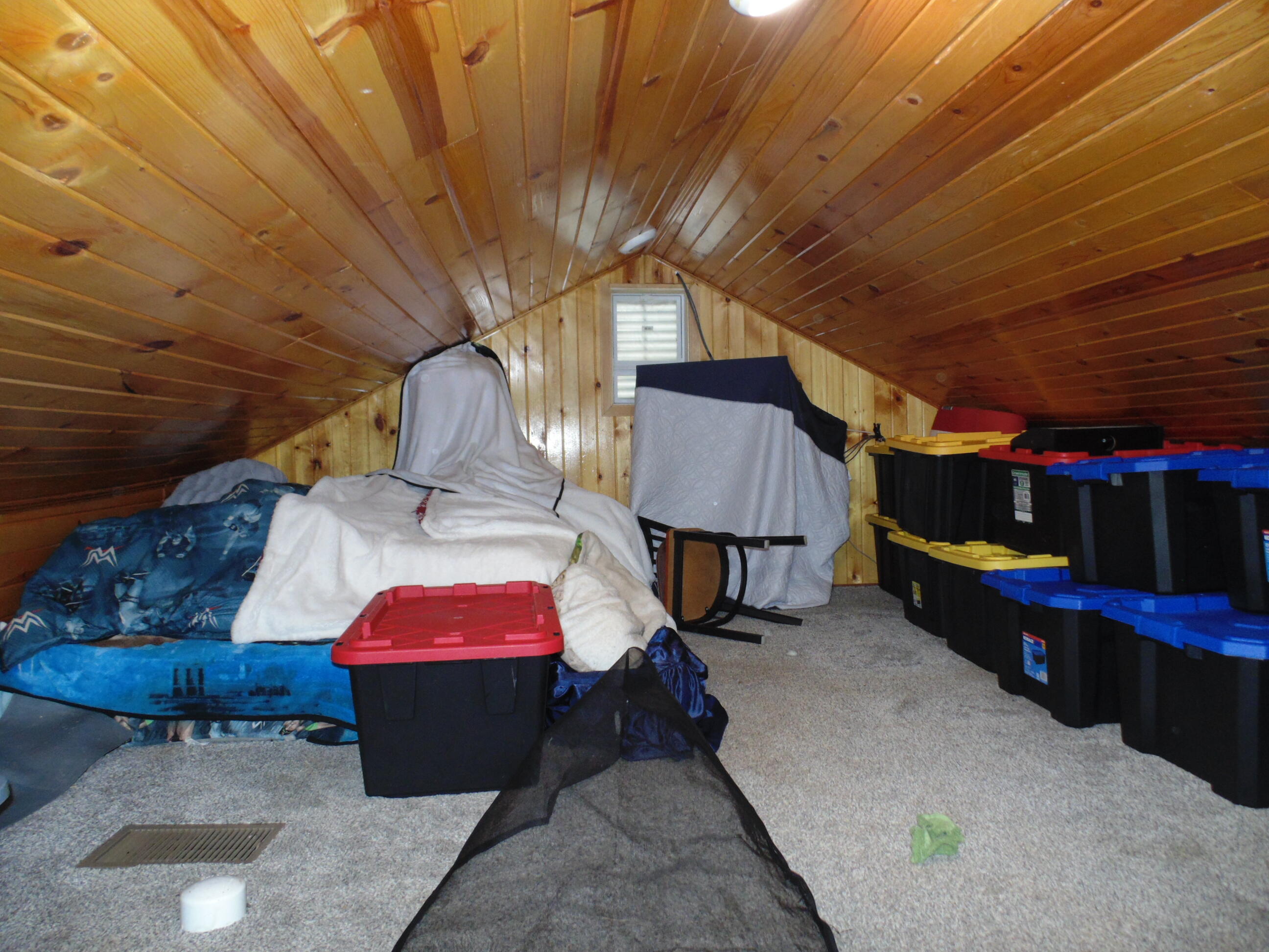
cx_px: 634
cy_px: 476
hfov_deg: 76.4
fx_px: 807
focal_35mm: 22
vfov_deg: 61.1
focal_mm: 4
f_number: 3.1
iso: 200
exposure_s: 1/30
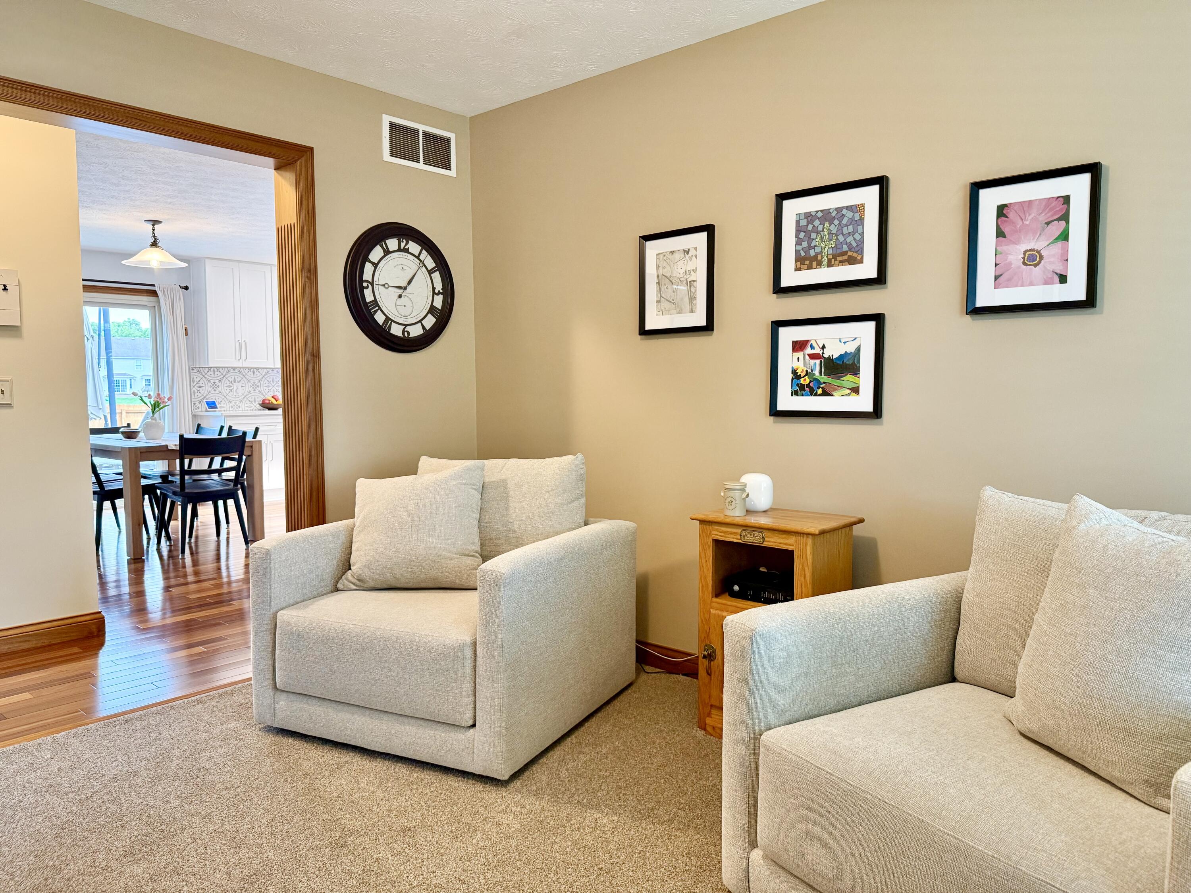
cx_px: 596
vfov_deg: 56.8
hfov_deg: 71.6
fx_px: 826
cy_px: 446
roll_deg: +0.2
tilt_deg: -4.4
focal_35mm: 24
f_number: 1.78
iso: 250
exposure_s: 1/60
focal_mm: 6.76
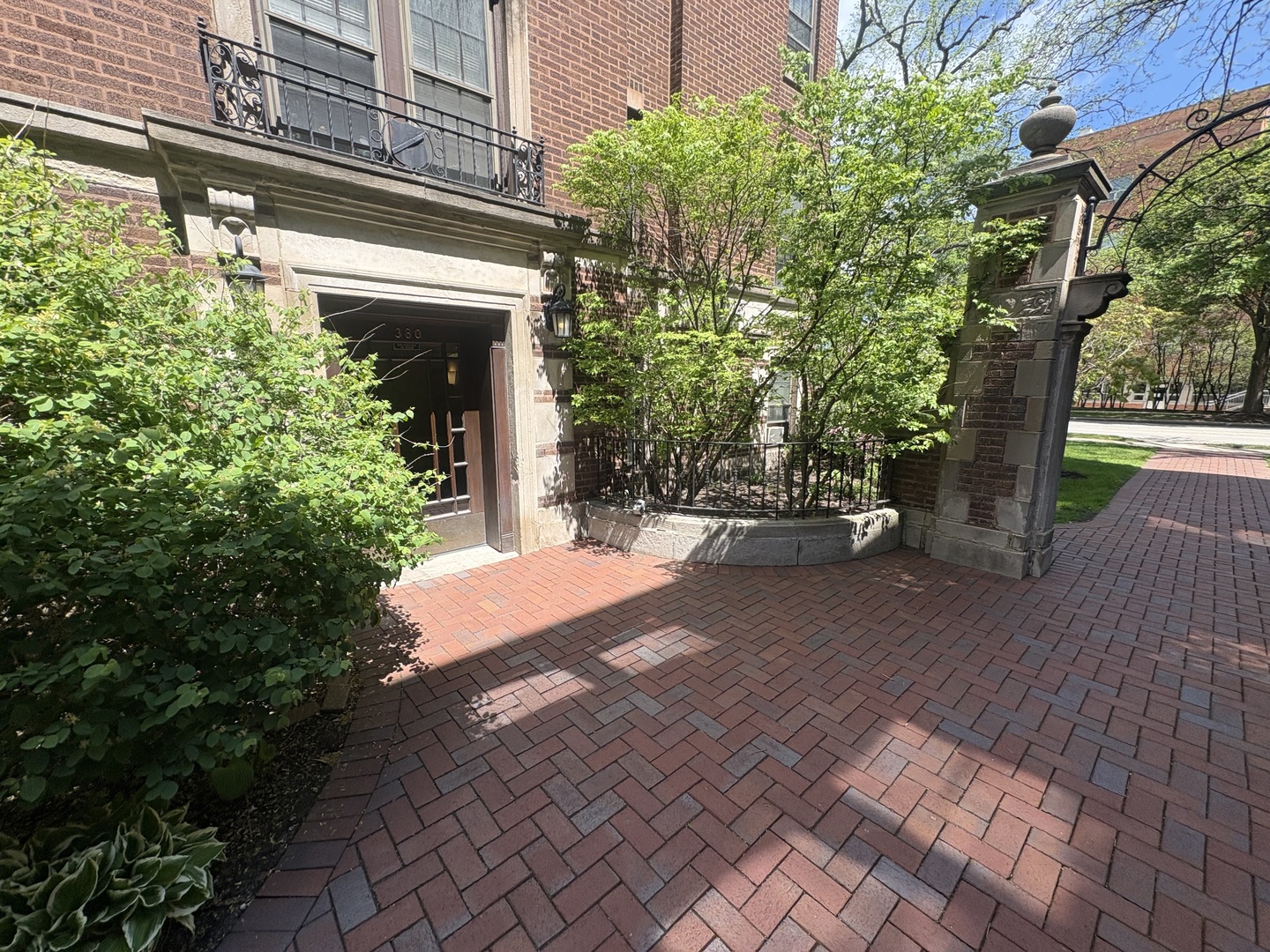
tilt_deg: -8.3
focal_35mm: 14
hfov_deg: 102.1
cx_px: 635
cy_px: 476
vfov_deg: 85.7
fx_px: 514
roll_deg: +1.6
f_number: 2.2
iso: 40
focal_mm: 2.22
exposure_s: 1/631
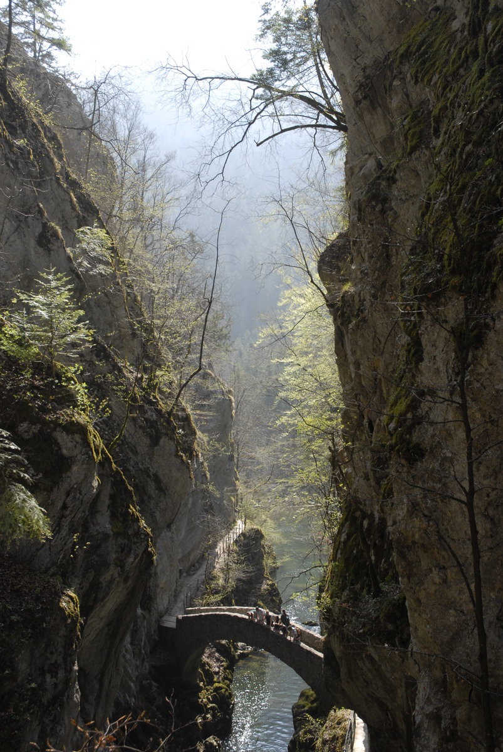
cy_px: 376
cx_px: 252
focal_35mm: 38
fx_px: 784
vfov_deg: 51.2
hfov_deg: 35.6
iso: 320
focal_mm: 25
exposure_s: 1/180
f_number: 7.1
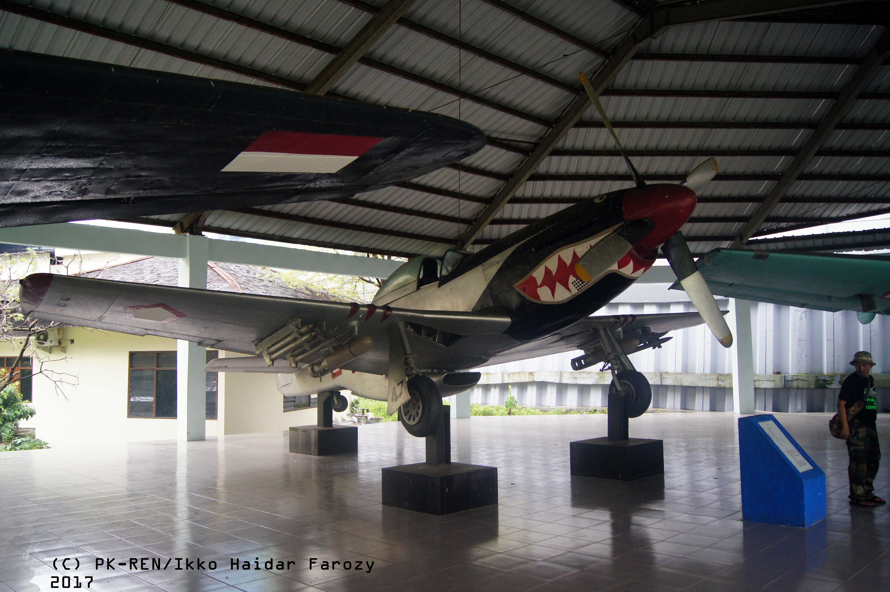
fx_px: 741
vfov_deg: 43.5
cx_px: 445
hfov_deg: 62.0
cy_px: 296
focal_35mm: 30
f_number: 3.5
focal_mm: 20
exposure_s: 1/320
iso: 1000
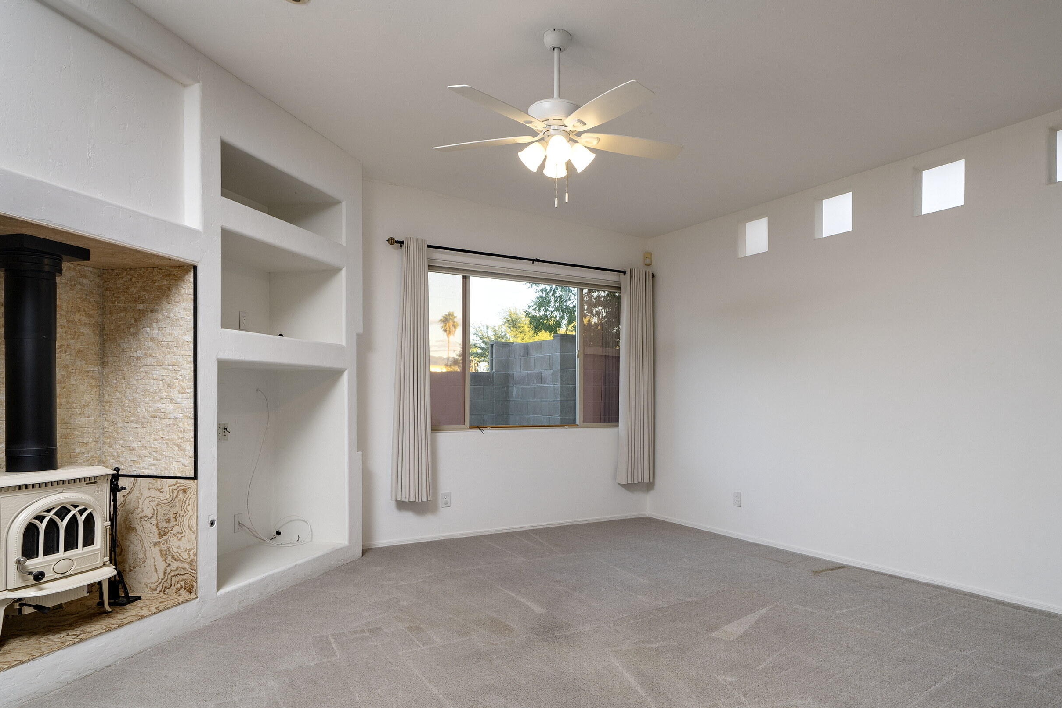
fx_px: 649
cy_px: 393
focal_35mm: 22
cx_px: 586
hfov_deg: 78.3
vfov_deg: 57.1
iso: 200
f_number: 7.1
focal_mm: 19
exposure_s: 1/25
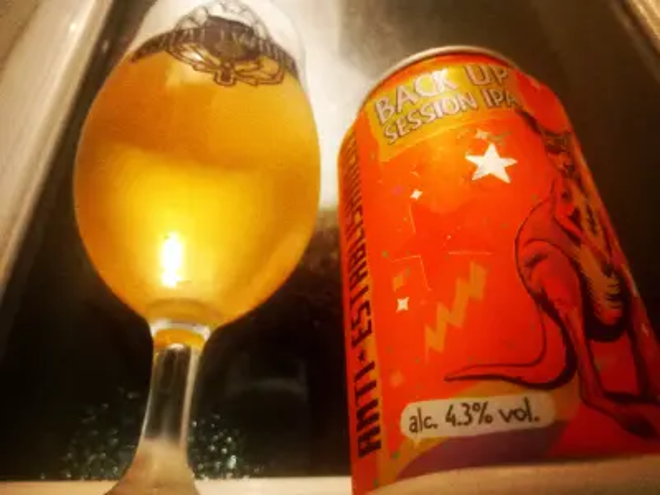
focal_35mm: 28
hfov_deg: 63.4
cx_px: 330
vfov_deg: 49.7
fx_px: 534
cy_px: 248
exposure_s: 1/14.3
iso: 2334
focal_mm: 3.54
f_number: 2
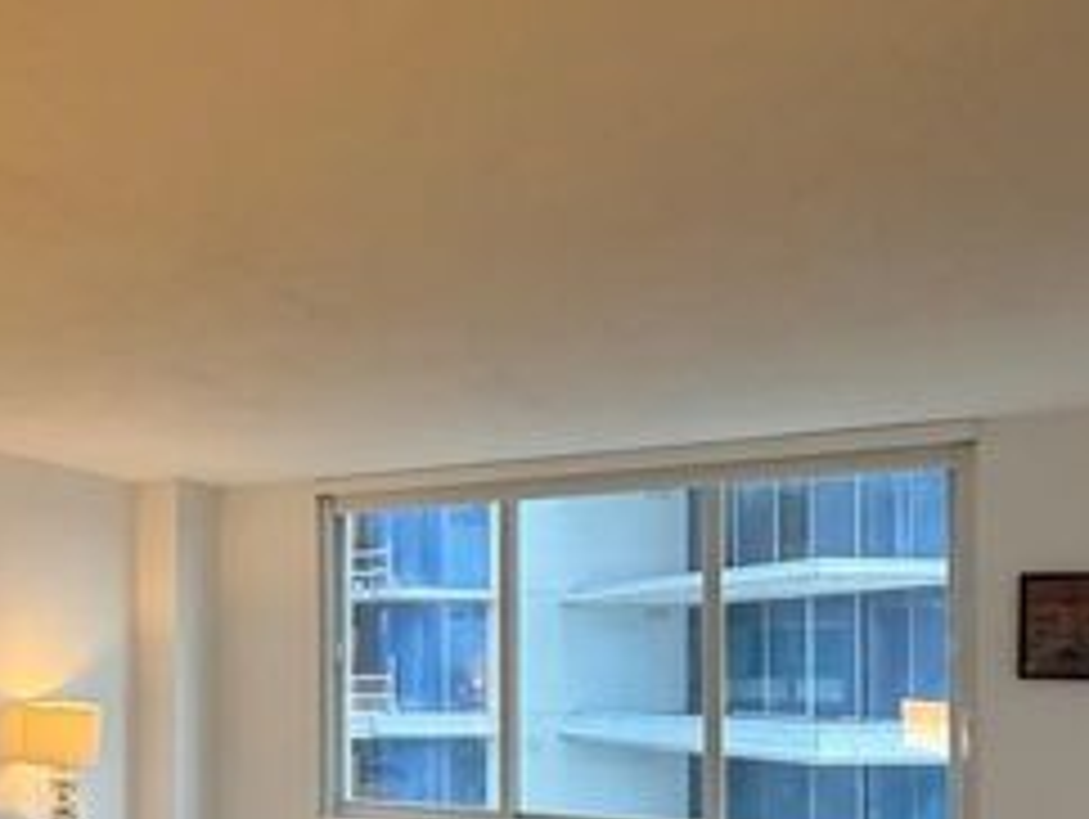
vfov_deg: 37.5
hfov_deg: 45.9
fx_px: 1165
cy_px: 644
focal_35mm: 37
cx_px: 135
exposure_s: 1/120
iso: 160
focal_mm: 2.22
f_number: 2.2
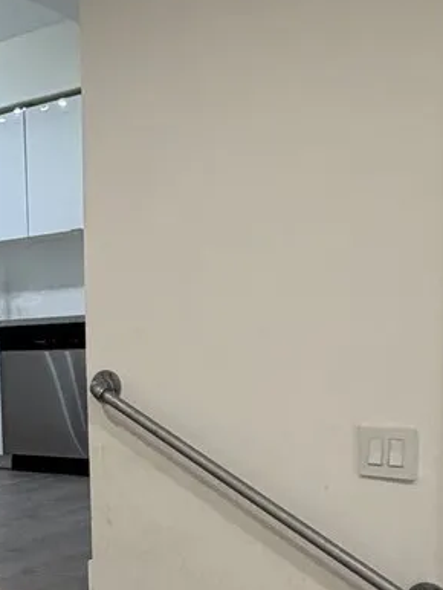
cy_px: 443
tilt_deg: -6.1
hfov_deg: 22.6
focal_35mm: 58
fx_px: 989
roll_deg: +2.4
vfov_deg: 32.6
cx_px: -127
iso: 320
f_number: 2.2
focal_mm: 2.22
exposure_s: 1/120
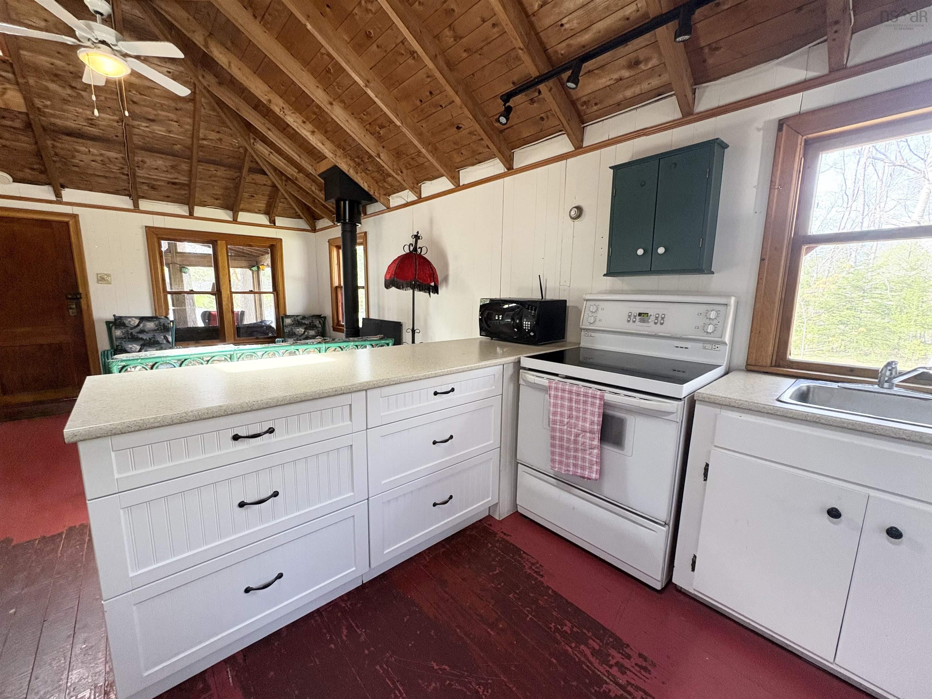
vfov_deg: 85.7
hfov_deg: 102.1
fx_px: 377
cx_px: 466
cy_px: 350
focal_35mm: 14
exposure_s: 1/99
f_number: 2.2
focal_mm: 2.22
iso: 200
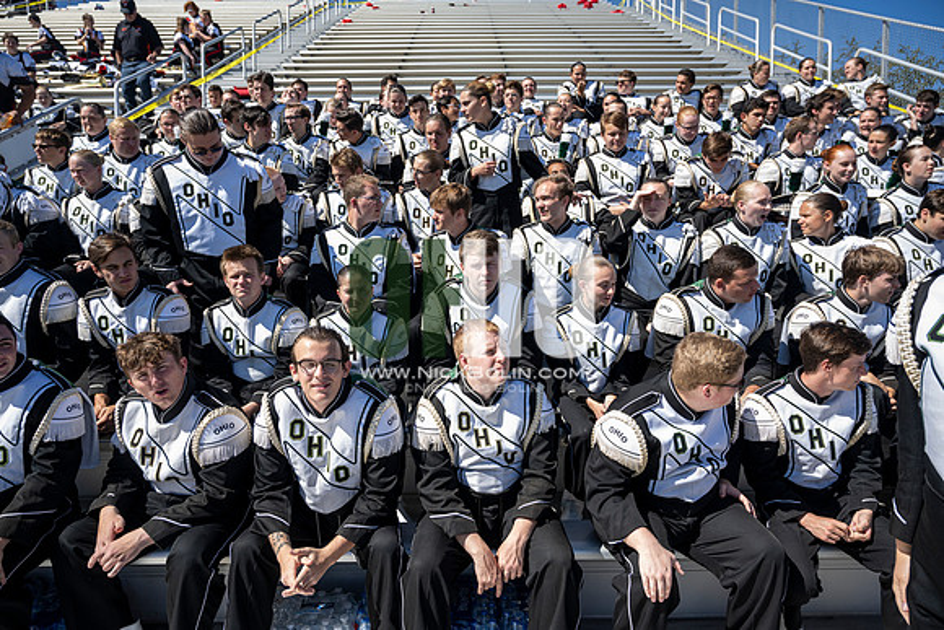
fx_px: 643
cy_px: 315
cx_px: 472
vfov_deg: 52.2
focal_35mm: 24
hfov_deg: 72.6
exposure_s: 1/250
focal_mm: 24.5
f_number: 4.5
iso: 40
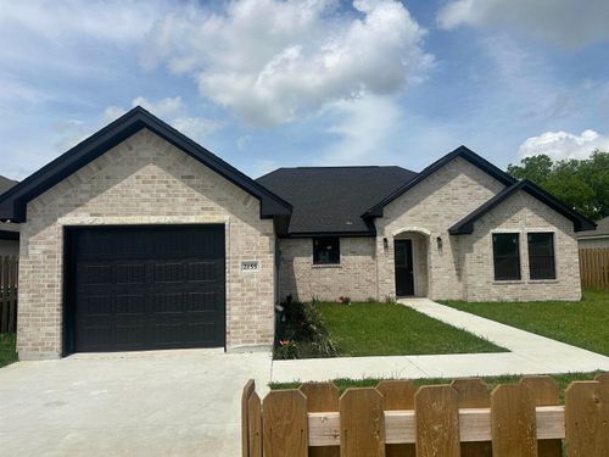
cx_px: 304
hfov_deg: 71.6
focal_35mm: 24
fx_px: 422
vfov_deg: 56.8
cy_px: 228
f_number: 1.78
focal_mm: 6.86
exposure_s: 1/8929
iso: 80
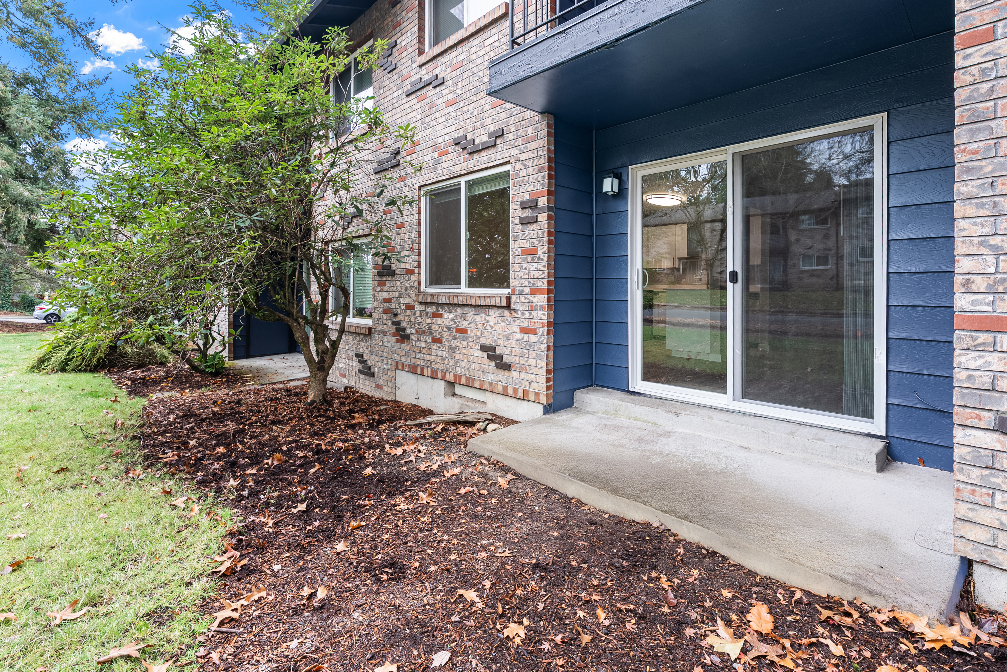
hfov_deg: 96.7
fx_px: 448
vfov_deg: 73.8
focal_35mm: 16
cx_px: 504
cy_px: 336
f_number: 10
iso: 100
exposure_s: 1/5
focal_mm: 16
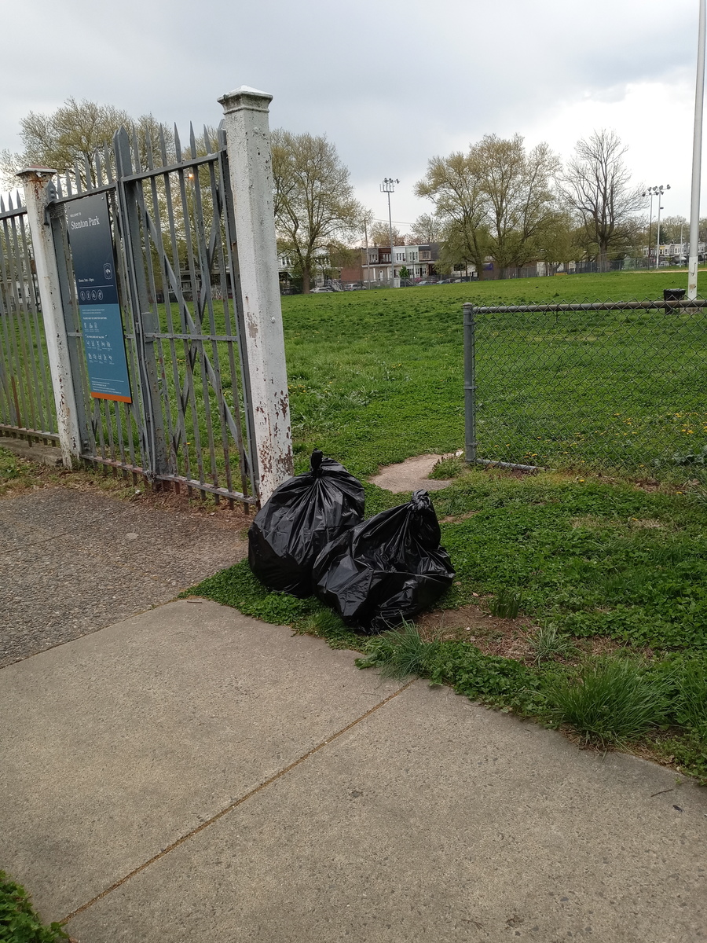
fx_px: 762
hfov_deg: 49.7
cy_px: 472
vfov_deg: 63.4
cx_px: 354
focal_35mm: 28
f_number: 1.8
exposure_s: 1/473
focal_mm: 3.61
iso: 100
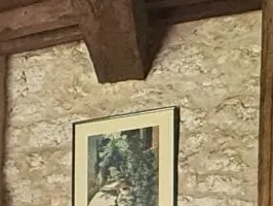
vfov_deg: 13.1
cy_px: 387
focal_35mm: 101
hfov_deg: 17.7
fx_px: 797
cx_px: -120
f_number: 2.2
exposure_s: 1/50
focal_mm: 2.22
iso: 500
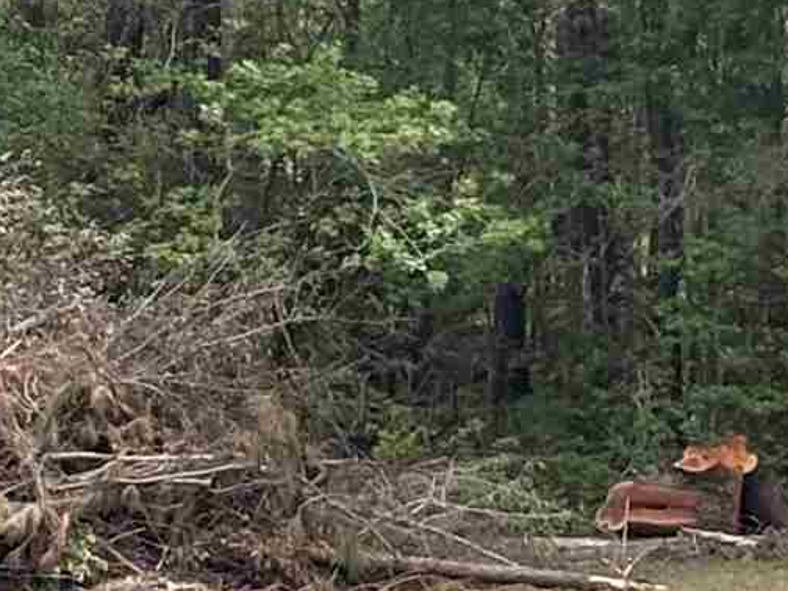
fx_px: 7216
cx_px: 1884
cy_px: 308
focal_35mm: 317
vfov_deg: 4.7
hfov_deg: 6.0
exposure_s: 1/1422
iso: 50
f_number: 1.6
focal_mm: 5.96
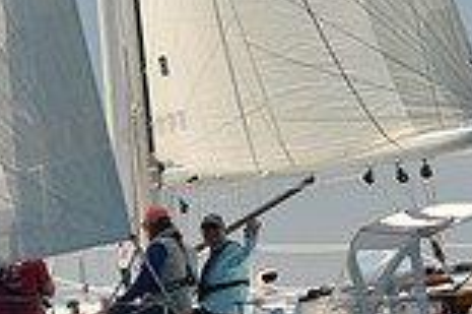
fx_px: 3431
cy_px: 279
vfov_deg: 5.2
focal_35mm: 262
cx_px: 347
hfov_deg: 7.9
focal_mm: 70
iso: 250
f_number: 5.6
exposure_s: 1/800
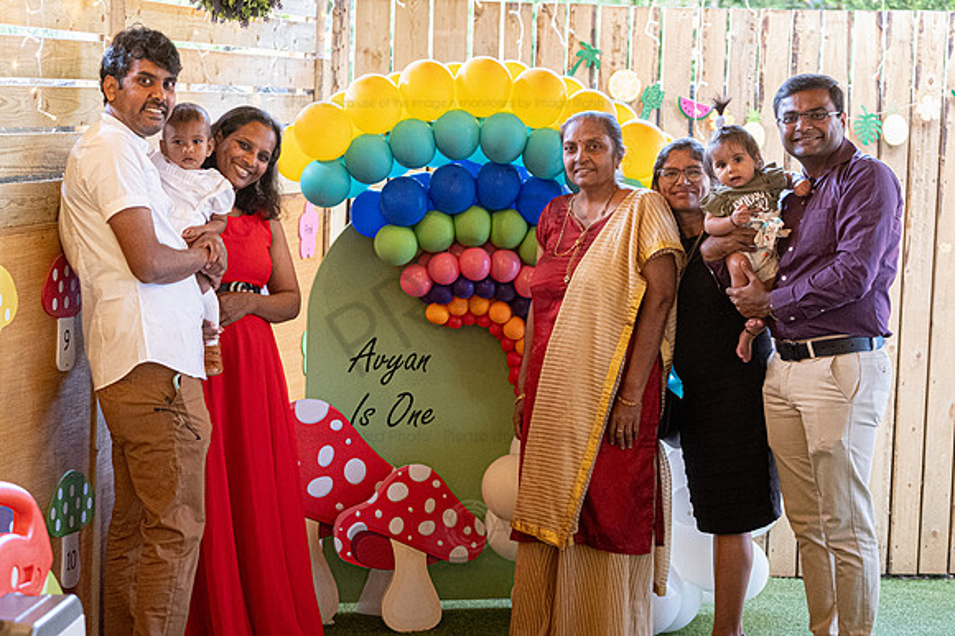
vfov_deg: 16.9
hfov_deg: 25.2
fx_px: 2137
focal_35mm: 81
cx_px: 475
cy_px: 308
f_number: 2.8
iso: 3200
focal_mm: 50
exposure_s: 1/60
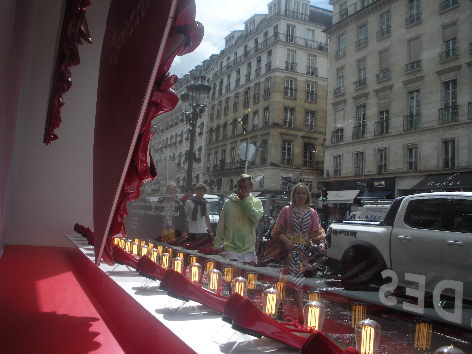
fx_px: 491
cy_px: 177
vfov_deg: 39.7
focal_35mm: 36
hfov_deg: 51.4
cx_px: 236
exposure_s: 1/649
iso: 64
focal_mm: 6.3
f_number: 3.5
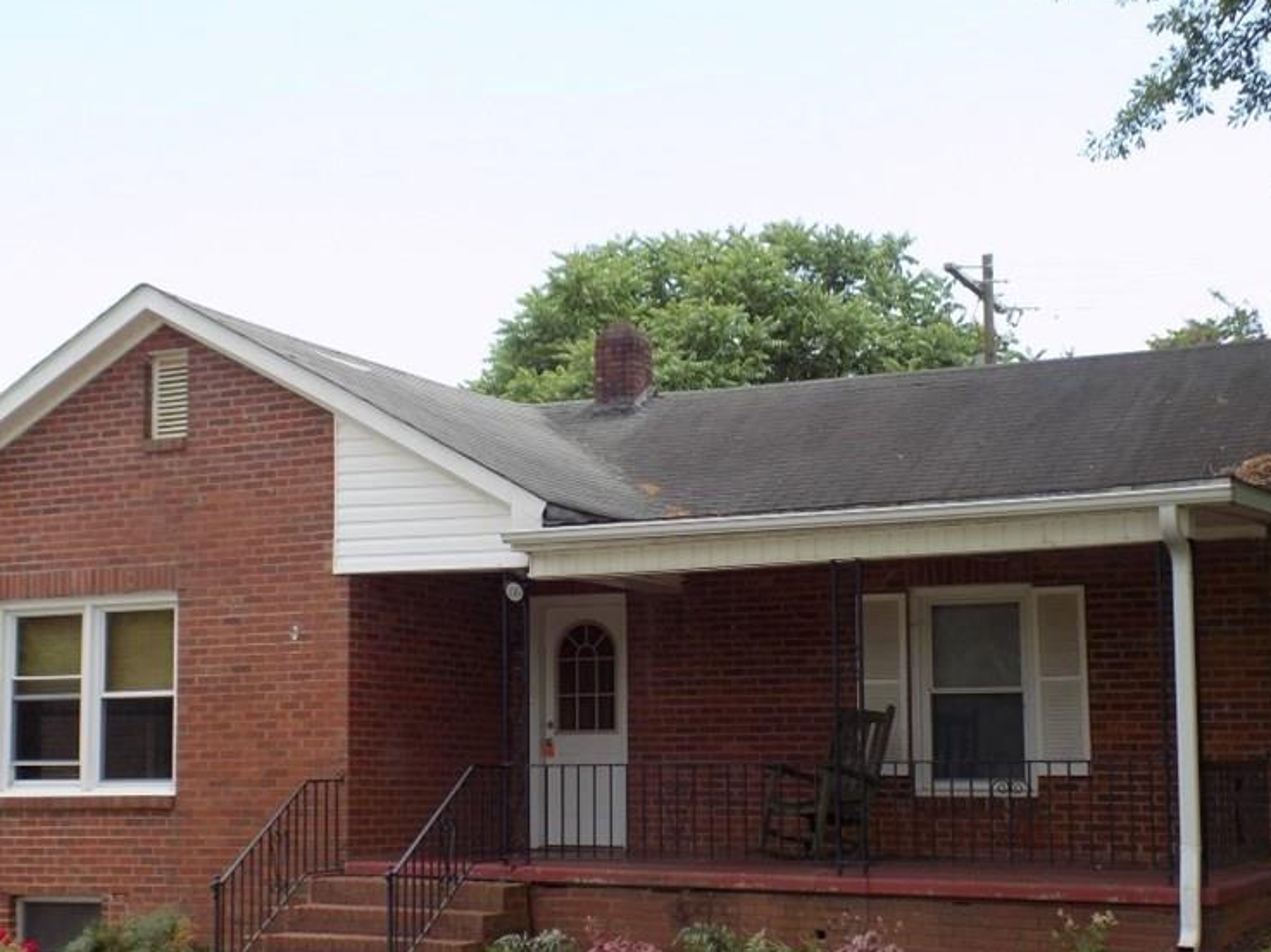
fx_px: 2092
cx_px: 593
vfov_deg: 25.6
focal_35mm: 57
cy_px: 542
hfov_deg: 33.8
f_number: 3.6
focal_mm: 7.3
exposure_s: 1/200
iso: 80
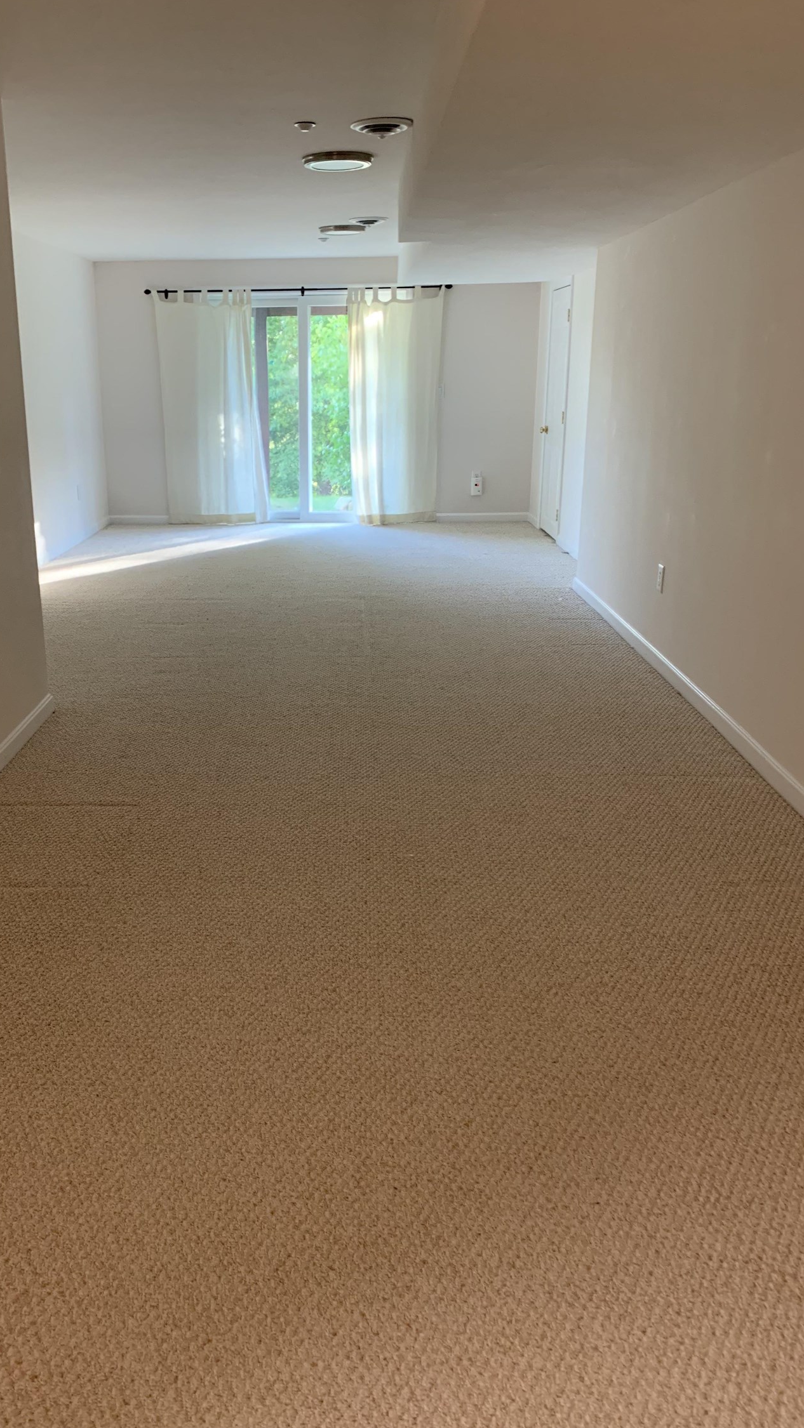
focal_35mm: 29
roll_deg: +1.5
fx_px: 1099
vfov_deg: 66.1
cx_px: 297
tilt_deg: -15.7
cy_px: 703
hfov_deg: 39.9
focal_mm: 4.25
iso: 250
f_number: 1.8
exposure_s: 1/60
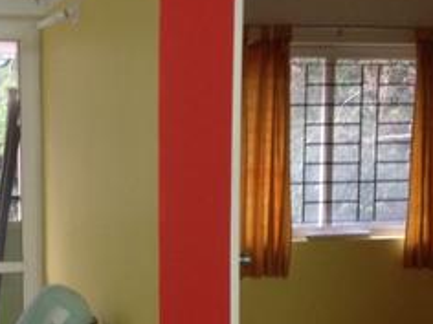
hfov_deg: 25.8
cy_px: 228
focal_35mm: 74
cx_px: 84
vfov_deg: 19.8
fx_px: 926
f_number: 2.4
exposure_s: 1/20
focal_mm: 4.28
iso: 200
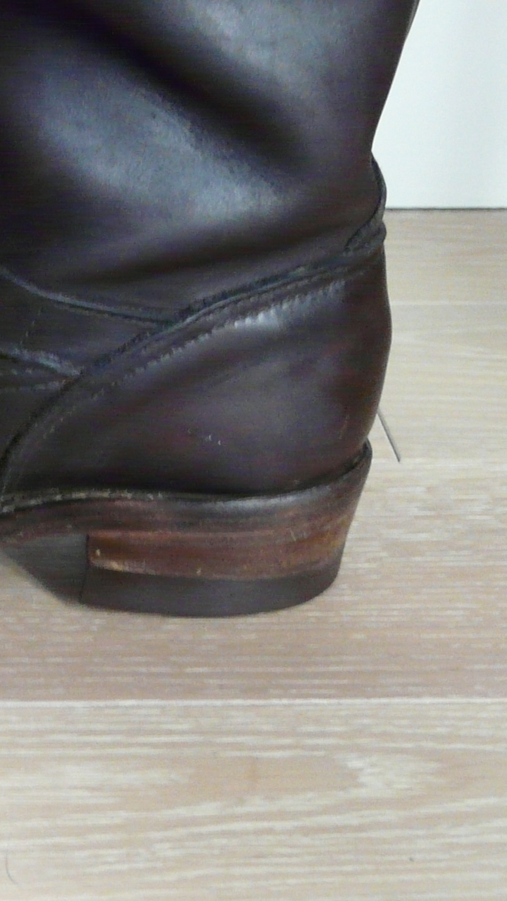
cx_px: -62
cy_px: 455
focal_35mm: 72
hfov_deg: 16.2
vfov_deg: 29.4
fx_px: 1721
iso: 400
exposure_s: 1/13
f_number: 2.8
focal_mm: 5
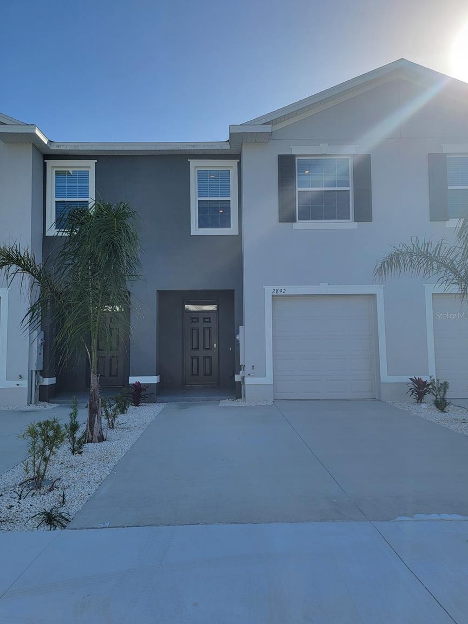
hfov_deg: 54.9
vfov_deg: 69.4
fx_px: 451
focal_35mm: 25
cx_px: 230
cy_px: 315
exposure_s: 1/758
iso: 16
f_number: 1.8
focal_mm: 6.7
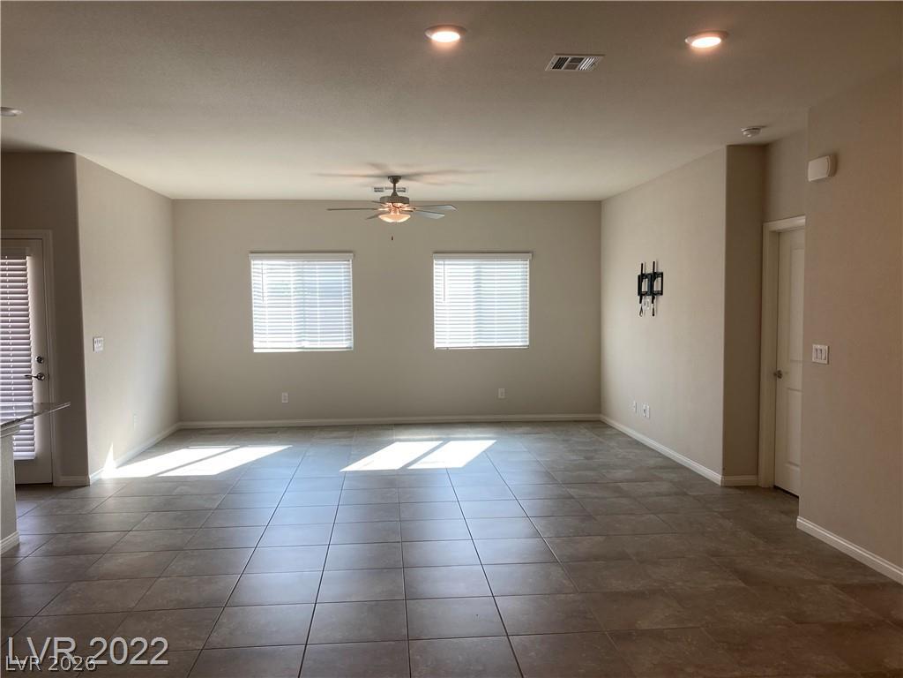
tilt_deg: -2.0
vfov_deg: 49.7
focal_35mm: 28
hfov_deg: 63.4
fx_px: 730
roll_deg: -0.9
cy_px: 339
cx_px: 452
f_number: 1.8
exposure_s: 1/120
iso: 32
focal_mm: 3.99
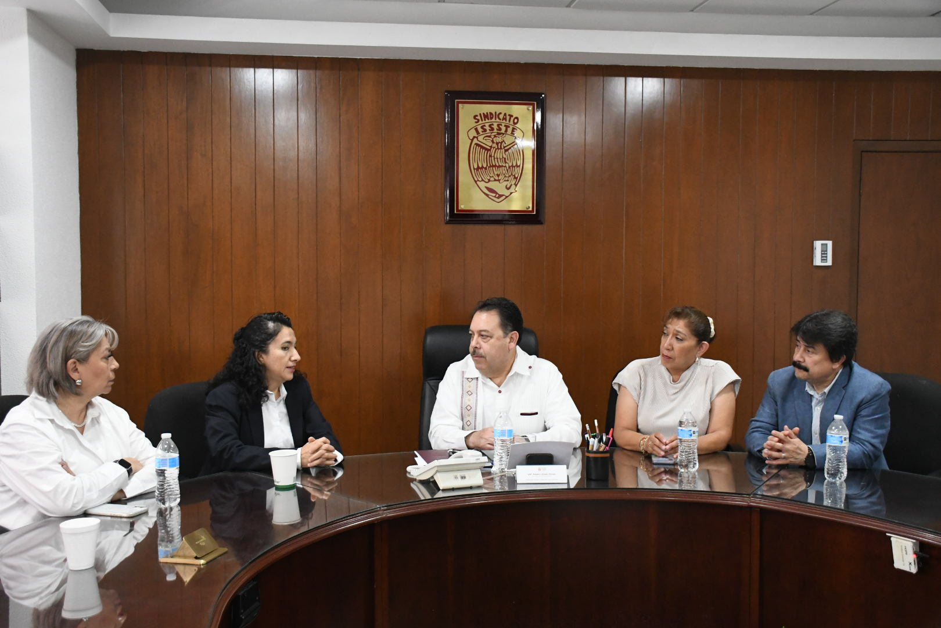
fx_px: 941
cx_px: 470
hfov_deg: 53.1
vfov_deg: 36.9
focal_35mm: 36
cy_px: 314
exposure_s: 1/125
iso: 4000
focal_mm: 24
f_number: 5
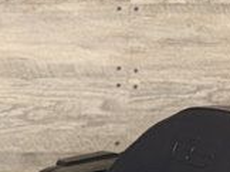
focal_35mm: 152
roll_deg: -0.1
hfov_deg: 11.1
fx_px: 1008
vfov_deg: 9.1
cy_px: 355
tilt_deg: -3.1
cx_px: -307
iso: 64
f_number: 1.78
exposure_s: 1/20
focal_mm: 6.76
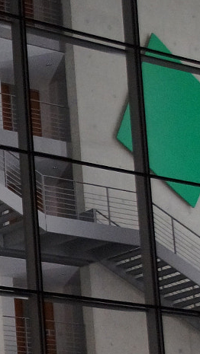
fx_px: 1525
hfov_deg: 7.3
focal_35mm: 162
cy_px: 319
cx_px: -137
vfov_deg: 13.2
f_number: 4.5
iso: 2000
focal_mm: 30
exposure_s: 1/60
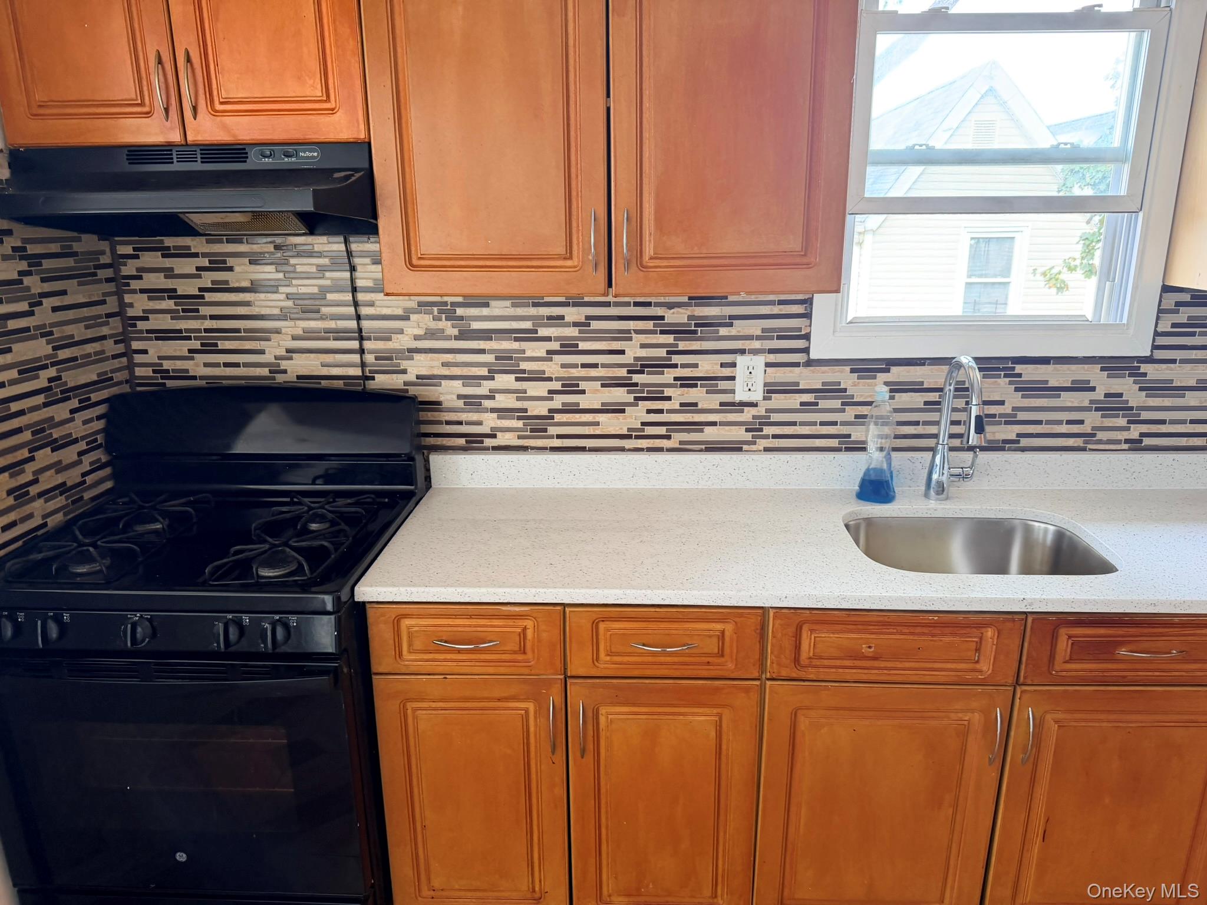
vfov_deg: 56.8
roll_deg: +1.1
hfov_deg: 71.6
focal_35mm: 24
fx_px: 837
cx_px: 604
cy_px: 452
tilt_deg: -16.8
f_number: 1.78
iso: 200
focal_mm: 6.76
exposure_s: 1/79
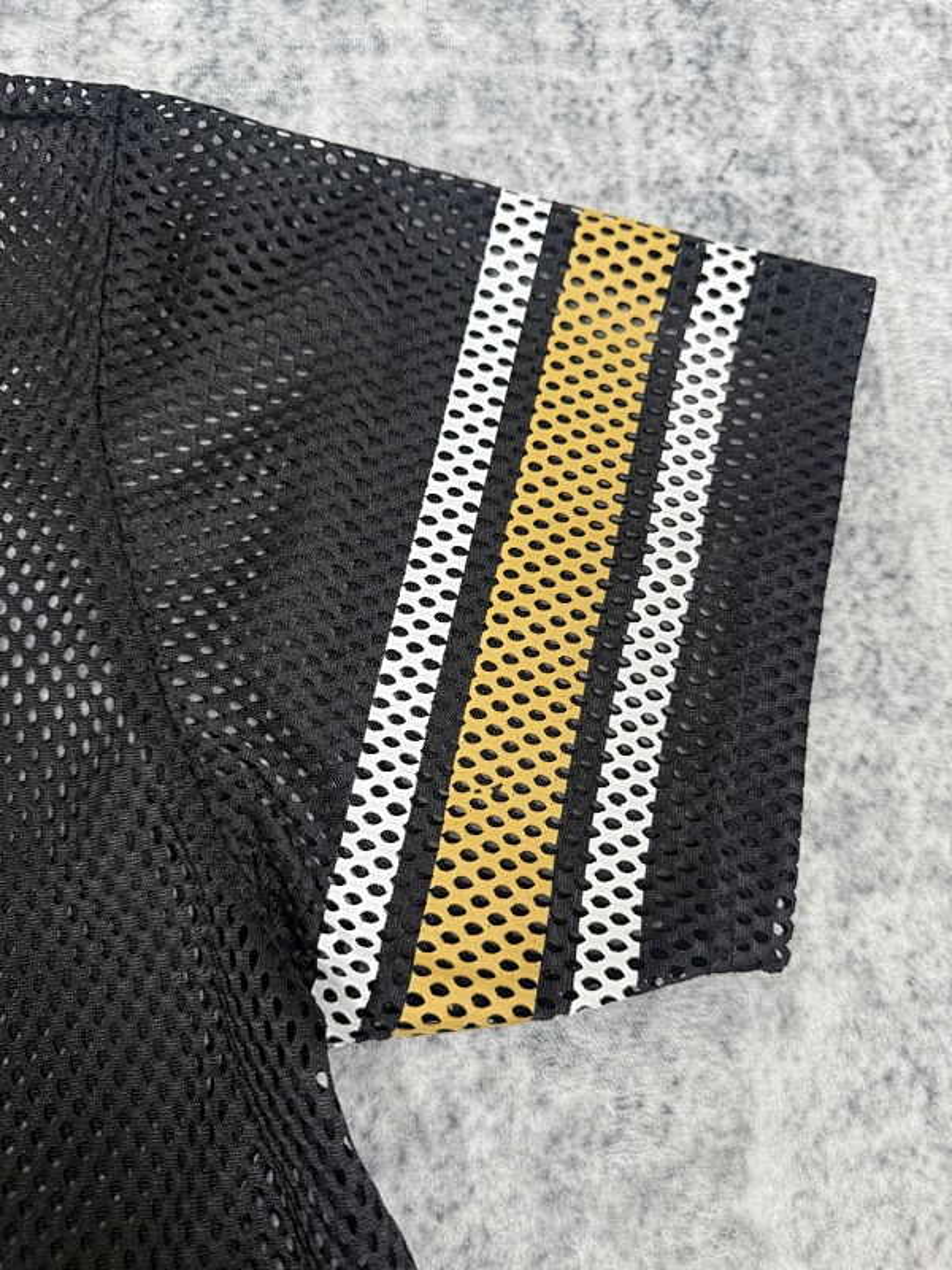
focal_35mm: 24
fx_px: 880
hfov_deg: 56.8
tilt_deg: -75.5
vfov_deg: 71.6
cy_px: 635
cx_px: 476
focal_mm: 6.76
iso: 125
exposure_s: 1/50
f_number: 1.78
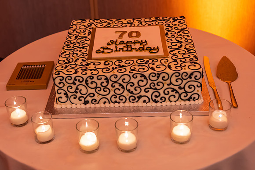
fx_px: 396
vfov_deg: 24.3
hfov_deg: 35.7
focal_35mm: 56
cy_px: 75
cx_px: 122
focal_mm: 32
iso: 500
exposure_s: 1/80
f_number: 2.8
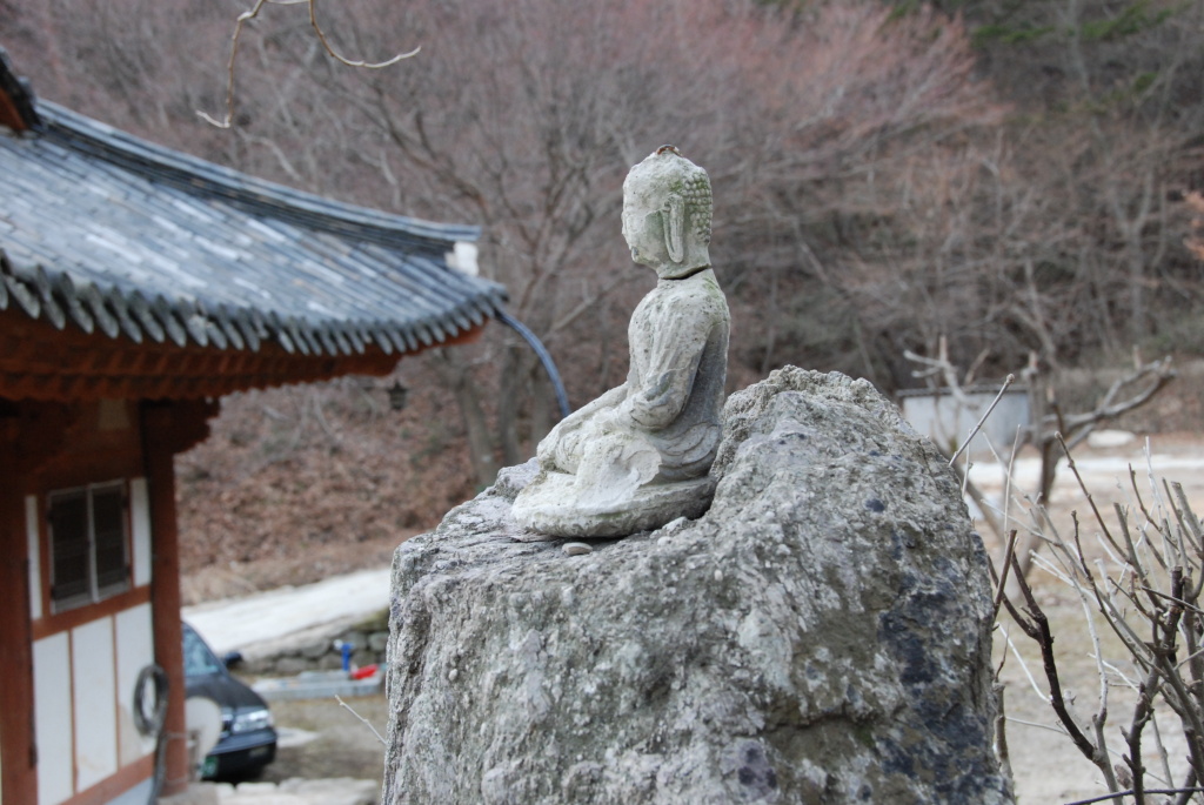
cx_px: 602
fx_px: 1758
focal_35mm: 52
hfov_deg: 37.8
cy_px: 402
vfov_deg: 25.8
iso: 800
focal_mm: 35
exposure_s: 1/250
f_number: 8
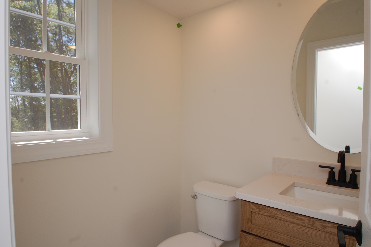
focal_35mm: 22
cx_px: 186
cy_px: 124
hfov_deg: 77.4
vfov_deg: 56.1
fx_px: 232
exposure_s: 1/200
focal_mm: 15
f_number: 7.1
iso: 400
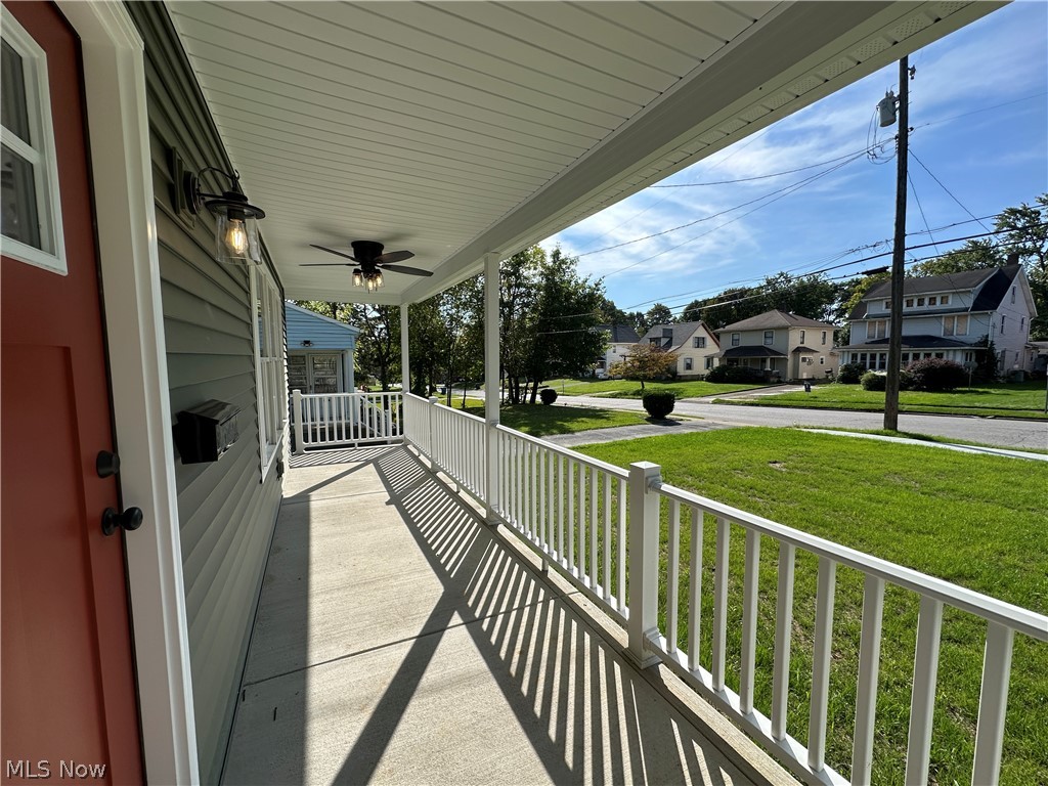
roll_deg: +0.3
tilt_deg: -4.7
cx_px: 524
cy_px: 393
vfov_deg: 85.7
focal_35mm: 14
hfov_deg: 102.1
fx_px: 424
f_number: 2.2
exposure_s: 1/1916
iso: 50
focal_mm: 2.22
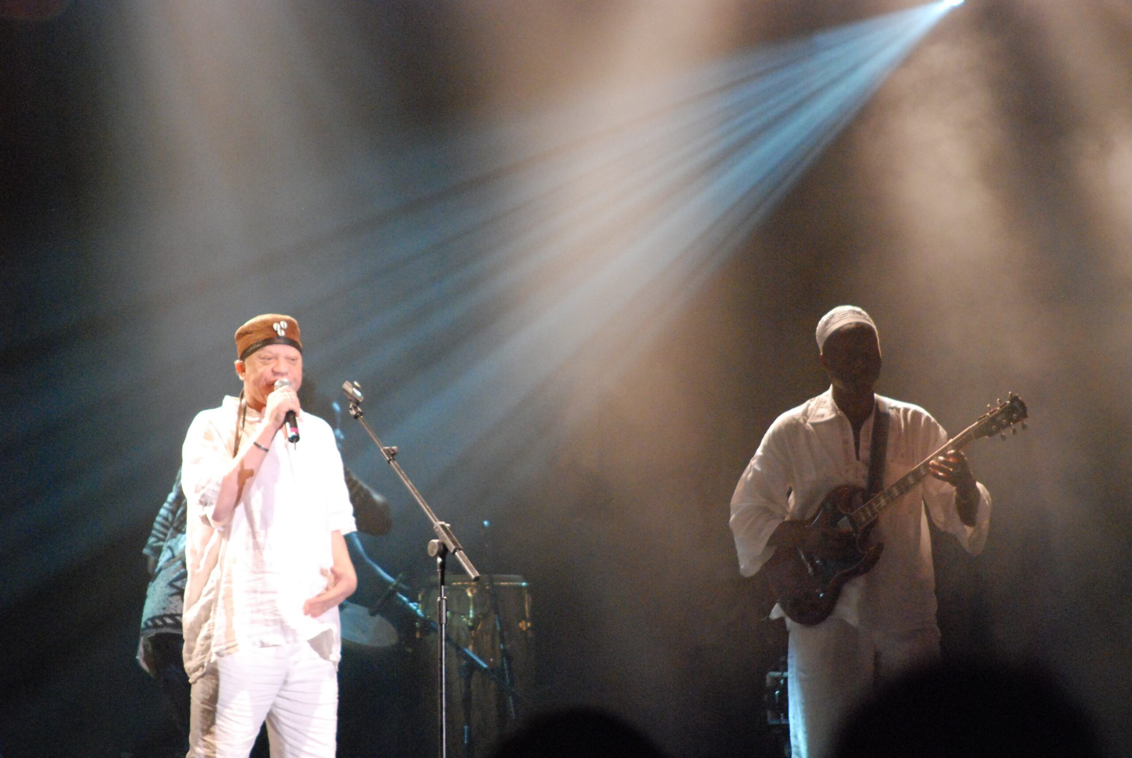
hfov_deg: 8.1
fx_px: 8028
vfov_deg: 5.4
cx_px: 566
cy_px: 379
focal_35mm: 255
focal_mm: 170
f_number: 5
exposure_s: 1/125
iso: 2500
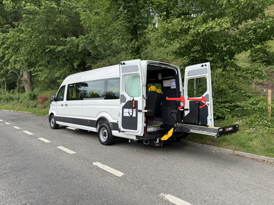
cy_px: 102
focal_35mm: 24
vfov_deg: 56.8
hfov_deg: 71.6
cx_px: 137
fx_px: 190
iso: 80
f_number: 1.78
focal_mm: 6.76
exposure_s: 1/1597
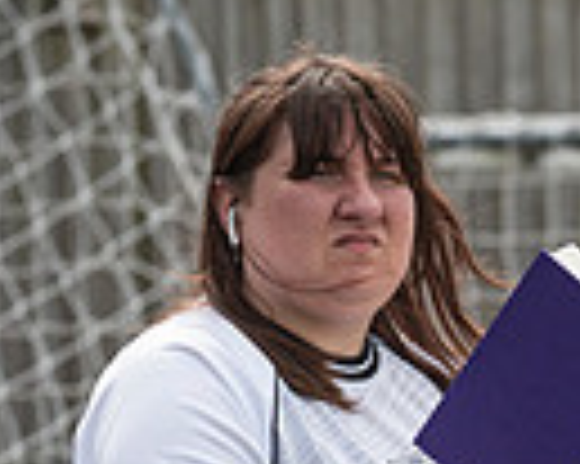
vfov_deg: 1.8
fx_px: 14408
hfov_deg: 2.3
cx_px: 416
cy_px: 369
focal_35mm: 840
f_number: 4
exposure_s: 1/1150
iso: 200
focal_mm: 135
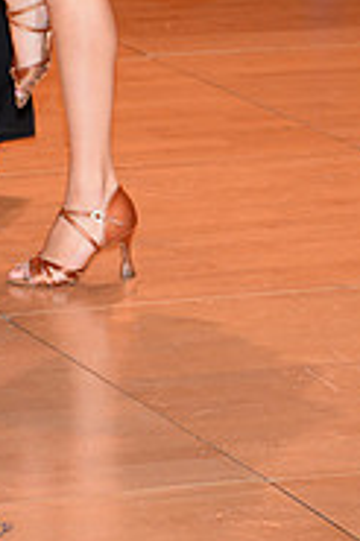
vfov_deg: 5.9
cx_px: -40
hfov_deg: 4.0
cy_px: -284
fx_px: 5184
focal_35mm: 345
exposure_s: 1/200
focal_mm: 110
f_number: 5
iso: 1250
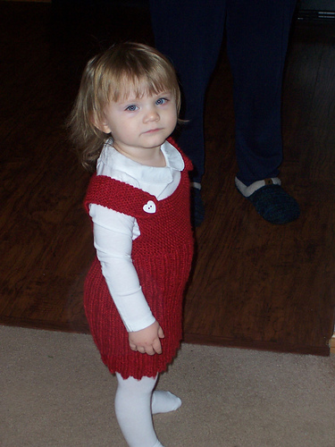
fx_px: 1058
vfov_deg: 23.8
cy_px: 224
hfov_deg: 18.0
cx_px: 168
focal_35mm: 82
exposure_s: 1/90
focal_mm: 13.5
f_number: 4.1
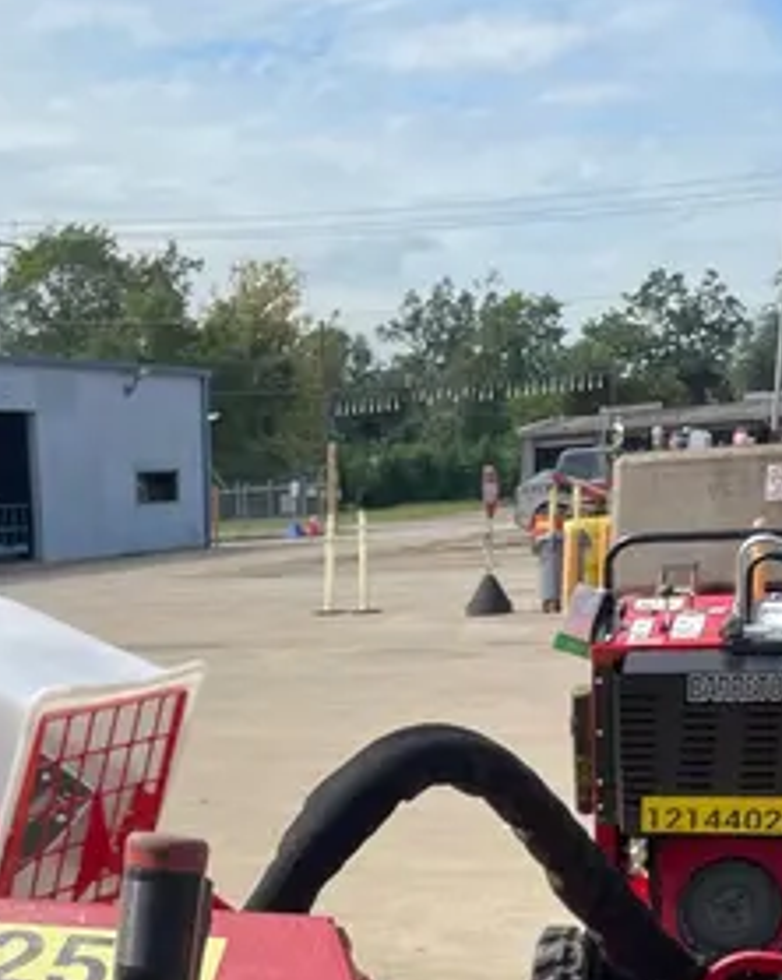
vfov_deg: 24.7
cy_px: 1271
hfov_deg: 22.1
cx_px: 39
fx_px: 1940
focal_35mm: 67
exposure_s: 1/2353
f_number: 1.6
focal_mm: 4.2
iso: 32
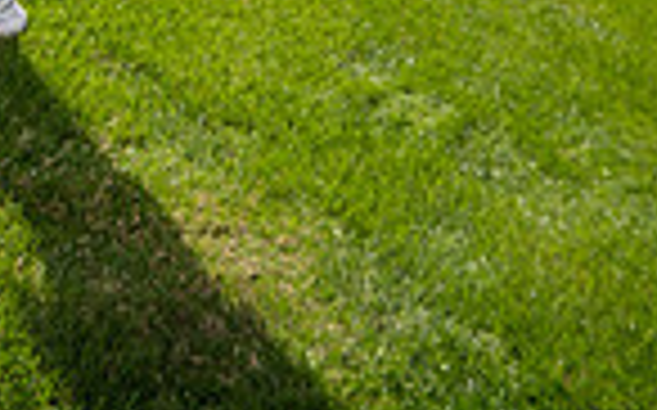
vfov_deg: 12.0
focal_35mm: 88
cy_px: -568
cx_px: 140
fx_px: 1574
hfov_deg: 23.3
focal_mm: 28
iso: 100
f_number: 5
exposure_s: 1/640
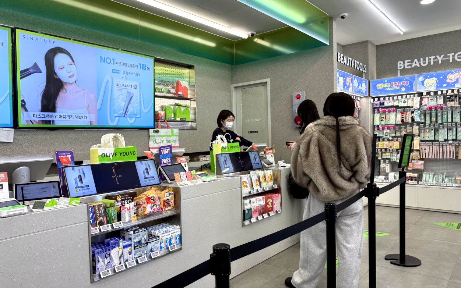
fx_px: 327
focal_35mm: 26
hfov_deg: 70.4
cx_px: 226
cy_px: 154
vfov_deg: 47.6
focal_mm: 6.76
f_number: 1.78
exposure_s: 1/120
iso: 80
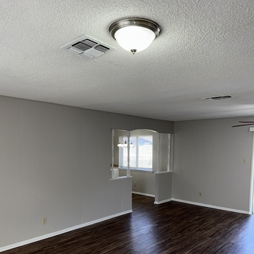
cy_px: 169
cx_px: 124
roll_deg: -0.7
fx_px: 241
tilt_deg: -6.6
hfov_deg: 55.6
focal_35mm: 29
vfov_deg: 54.5
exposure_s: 1/163
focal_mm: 6.76
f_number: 1.78
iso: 50
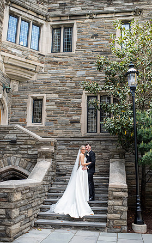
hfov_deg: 35.3
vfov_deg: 54.0
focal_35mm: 36
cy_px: 121
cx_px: 81
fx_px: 238
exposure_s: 1/2000
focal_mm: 35
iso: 640
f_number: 2.2
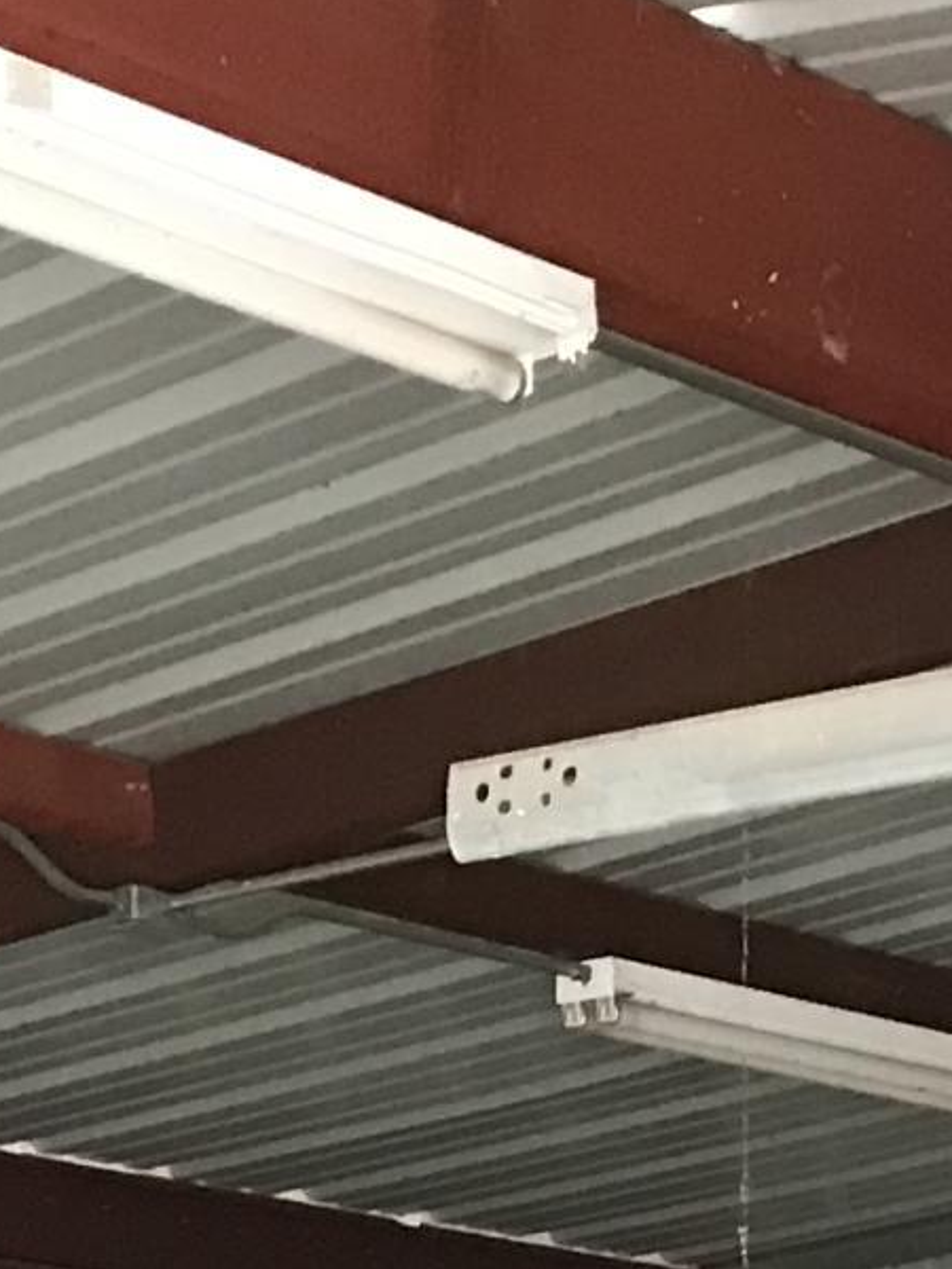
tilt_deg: -1.7
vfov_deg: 12.8
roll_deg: -0.3
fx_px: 5134
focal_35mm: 140
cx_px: 1079
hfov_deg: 10.5
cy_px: 2265
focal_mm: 3.99
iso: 80
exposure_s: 1/15
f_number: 1.8
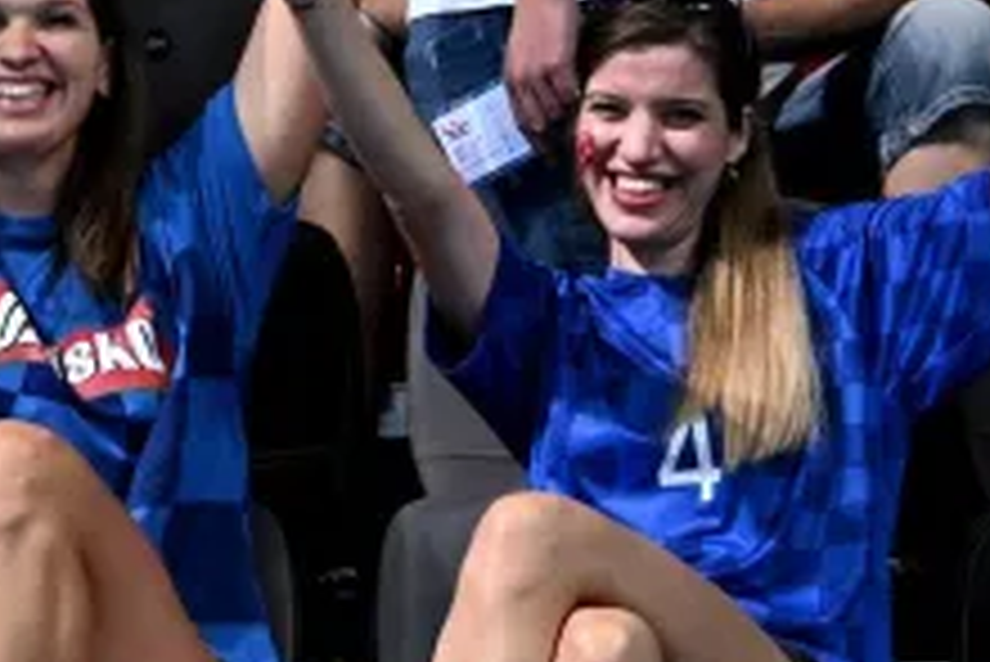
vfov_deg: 3.9
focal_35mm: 352
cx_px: -288
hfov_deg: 5.8
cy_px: -41
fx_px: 9686
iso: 5000
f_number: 4
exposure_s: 1/800
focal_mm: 102
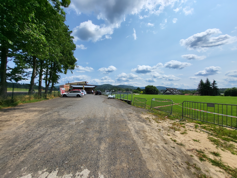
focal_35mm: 13
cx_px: 118
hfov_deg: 106.2
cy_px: 89
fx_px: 89
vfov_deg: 89.9
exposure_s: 1/2404
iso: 32
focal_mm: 1.74
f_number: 2.2
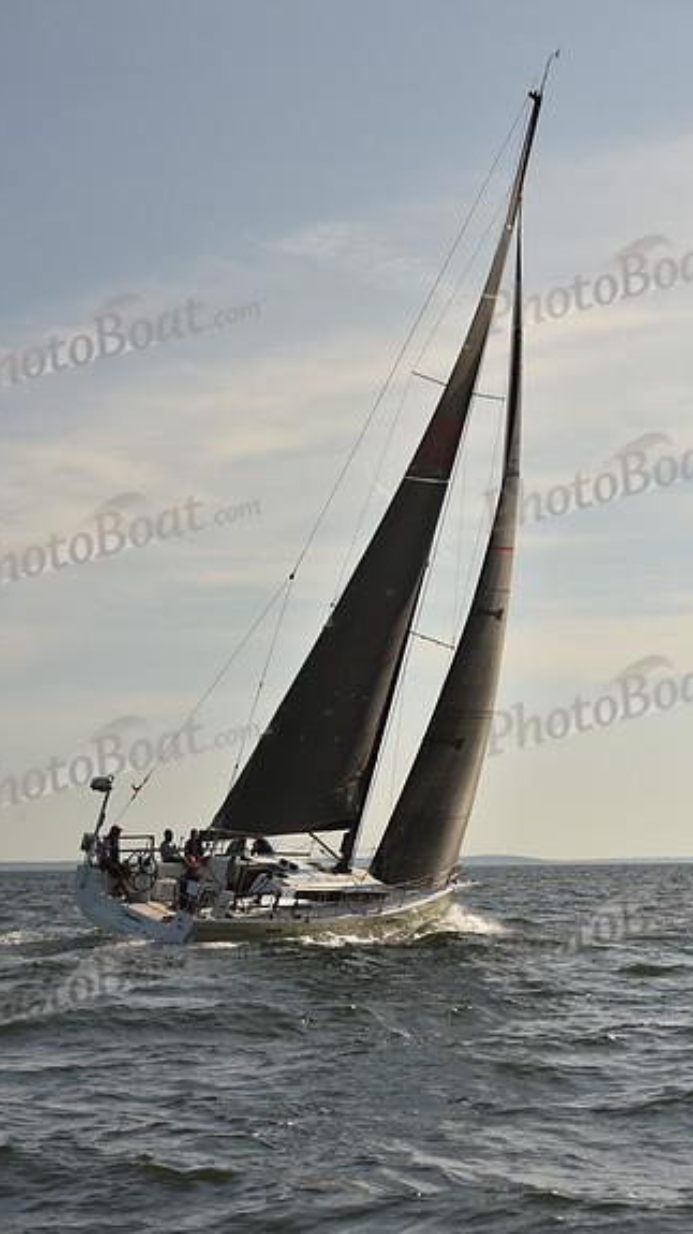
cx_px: 372
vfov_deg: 28.6
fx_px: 2420
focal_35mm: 74
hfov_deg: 16.3
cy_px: 620
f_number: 7.1
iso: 250
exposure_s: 1/800
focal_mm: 70
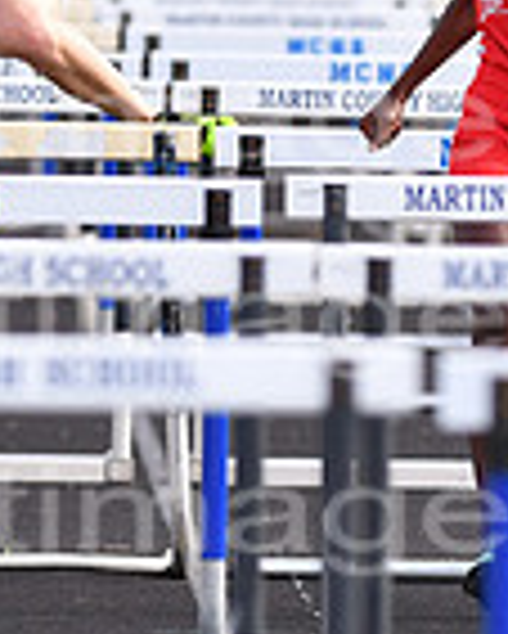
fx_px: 32609
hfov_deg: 0.9
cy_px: 29
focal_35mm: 1737
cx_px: -40
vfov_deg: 1.1
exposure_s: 1/1000
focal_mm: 300
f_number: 5.6
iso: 400
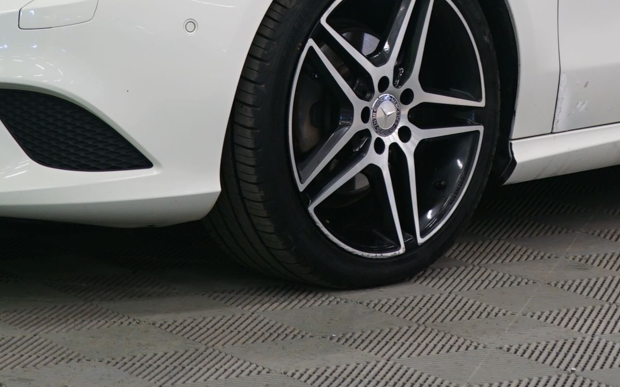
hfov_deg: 13.4
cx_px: 403
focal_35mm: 156
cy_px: -186
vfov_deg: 8.2
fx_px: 2635
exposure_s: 1/10
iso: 400
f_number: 4.5
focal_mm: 47
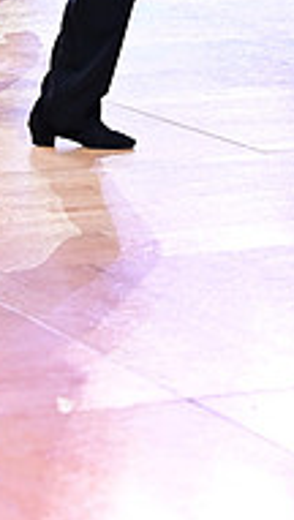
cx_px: 180
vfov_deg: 9.0
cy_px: -188
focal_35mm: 235
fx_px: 3244
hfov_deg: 5.2
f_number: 2.8
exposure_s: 1/400
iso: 1600
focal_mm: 74
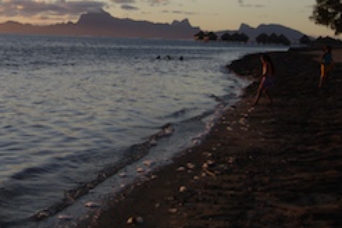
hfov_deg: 29.8
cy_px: 51
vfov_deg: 20.1
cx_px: 104
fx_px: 636
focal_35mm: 67
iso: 200
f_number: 2.8
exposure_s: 1/1000
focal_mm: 22
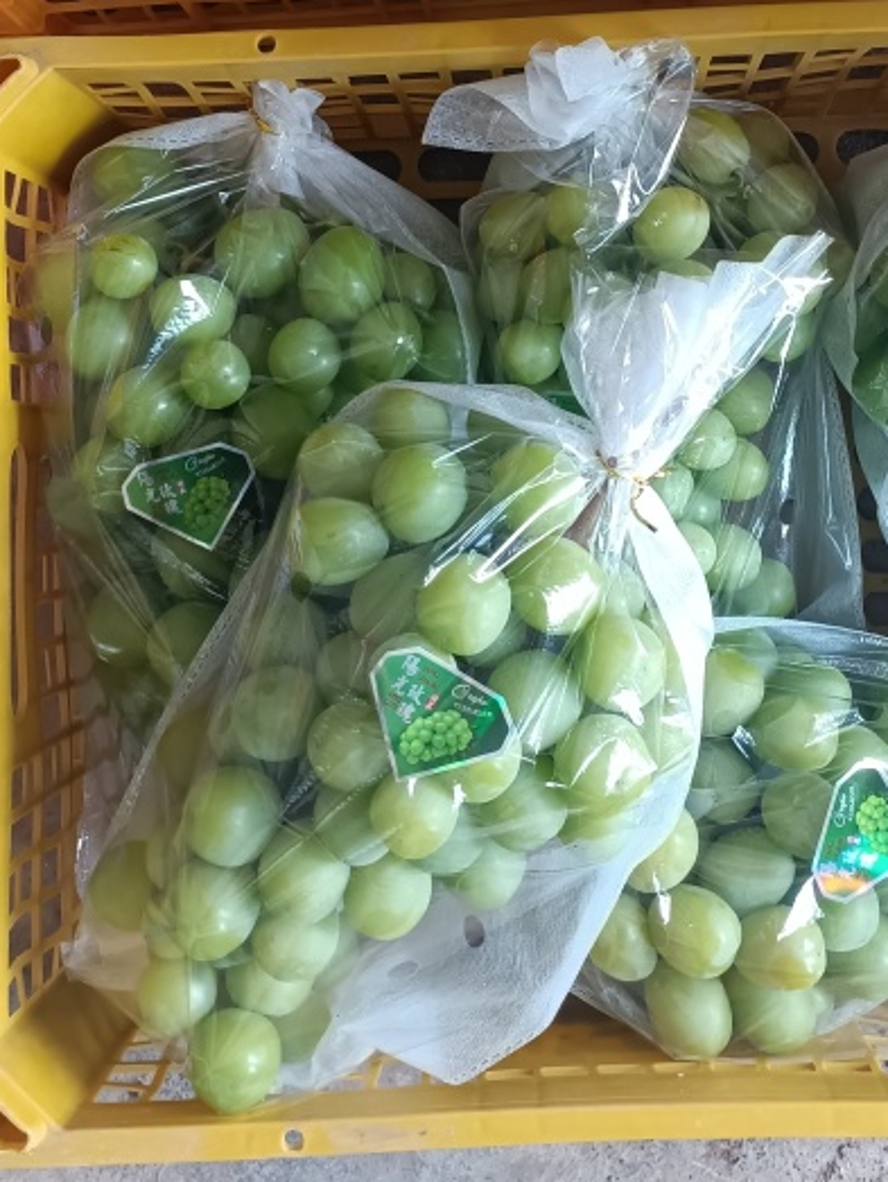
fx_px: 1811
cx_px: 495
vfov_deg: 35.0
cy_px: 243
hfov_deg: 27.5
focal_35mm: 53
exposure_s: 1/50
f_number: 1.8
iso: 251
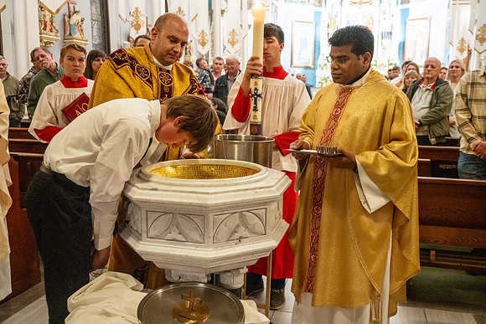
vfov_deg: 37.9
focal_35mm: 35
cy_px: 162
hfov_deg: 54.4
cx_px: 243
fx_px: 473
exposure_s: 1/60
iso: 5000
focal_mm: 35
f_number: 4.8
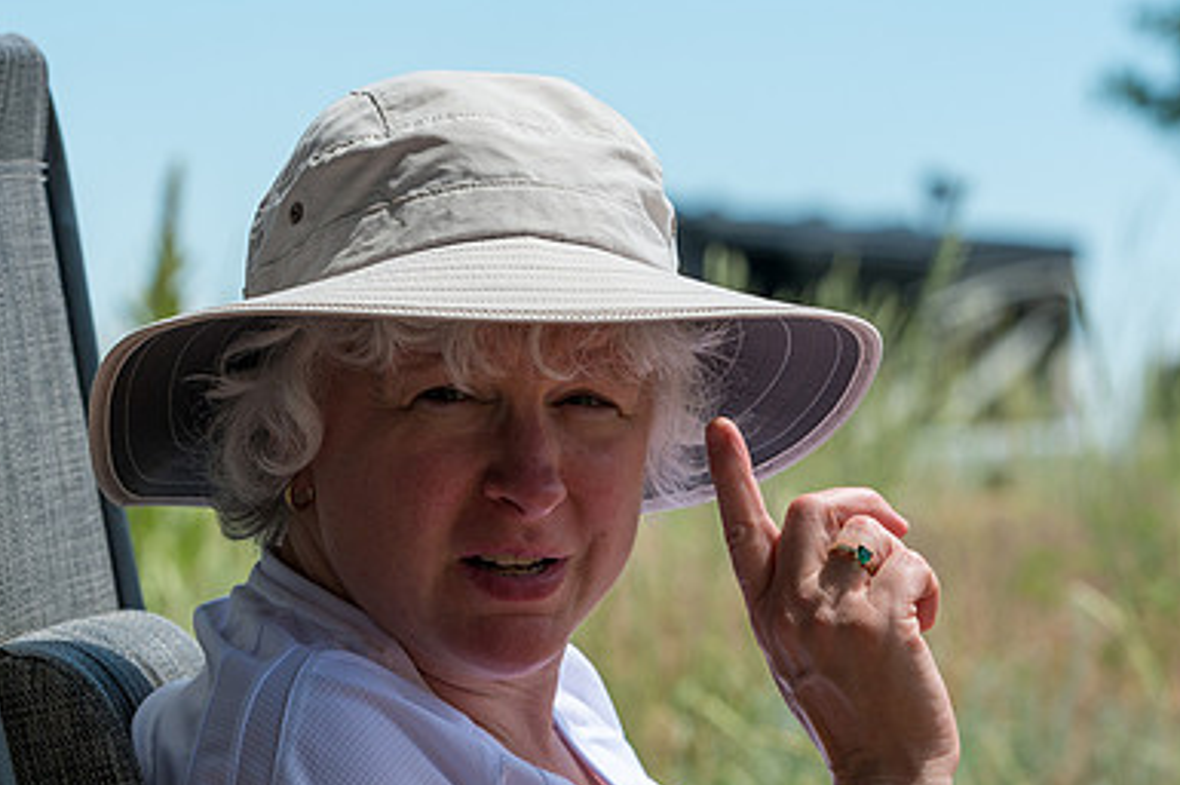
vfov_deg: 7.0
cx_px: 497
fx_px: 6419
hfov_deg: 10.5
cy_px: 432
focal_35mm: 196
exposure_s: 1/400
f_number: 8
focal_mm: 130
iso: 100
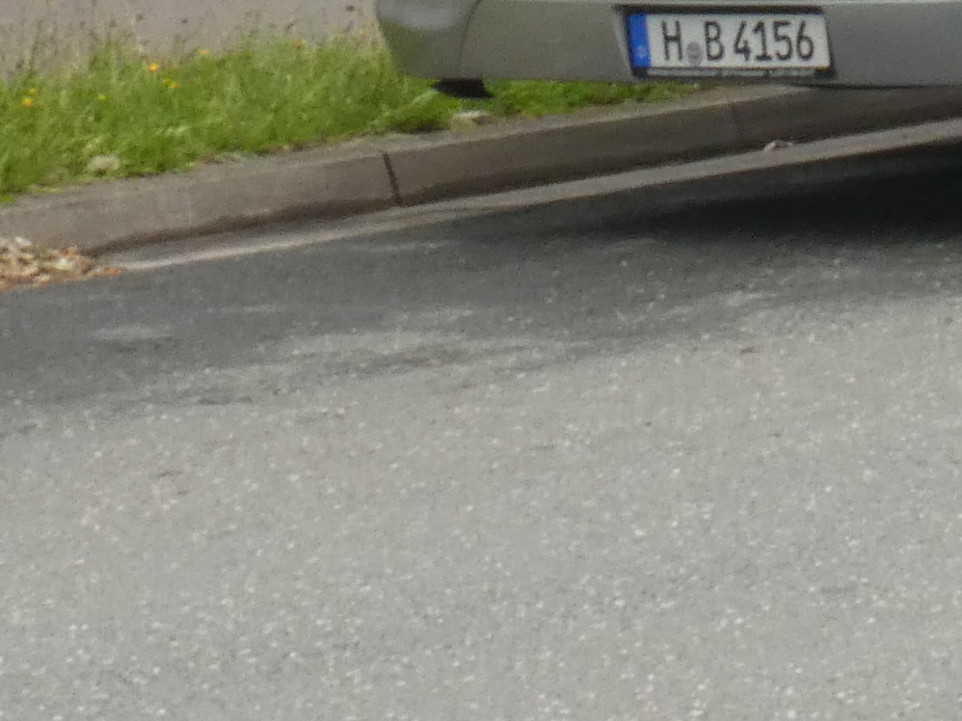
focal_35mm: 265
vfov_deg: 5.5
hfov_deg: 7.1
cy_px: -505
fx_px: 7363
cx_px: 2085
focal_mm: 9.6
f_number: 4.1
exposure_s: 1/80
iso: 250
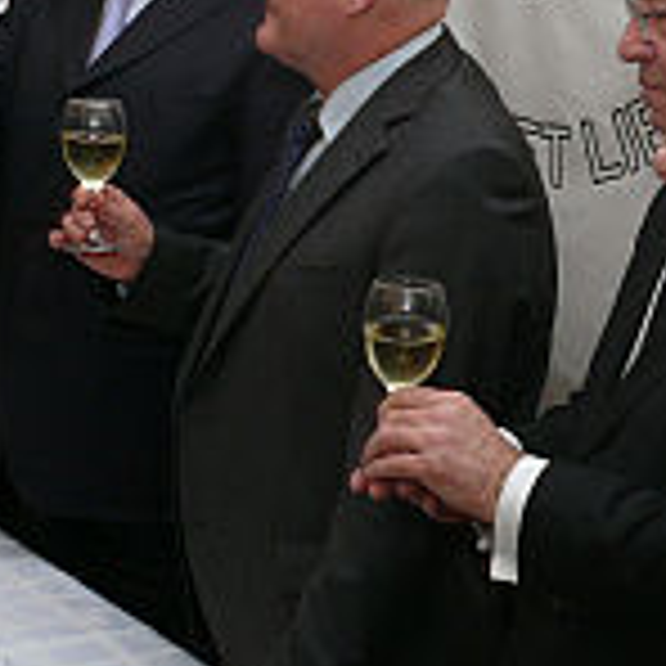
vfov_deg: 18.4
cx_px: 306
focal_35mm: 94
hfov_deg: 18.5
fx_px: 2046
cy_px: 202
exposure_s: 1/30
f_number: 4
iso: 100
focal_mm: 7.4
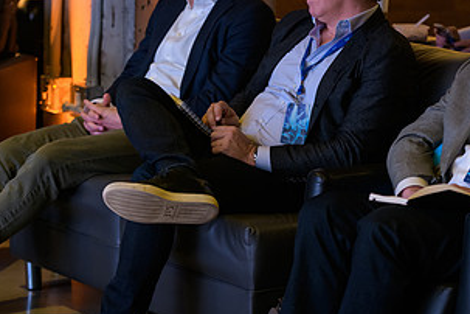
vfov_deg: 7.8
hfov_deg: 11.7
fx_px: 2298
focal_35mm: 176
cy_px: 38
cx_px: 310
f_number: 3.2
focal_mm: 92
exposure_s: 1/100
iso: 1600
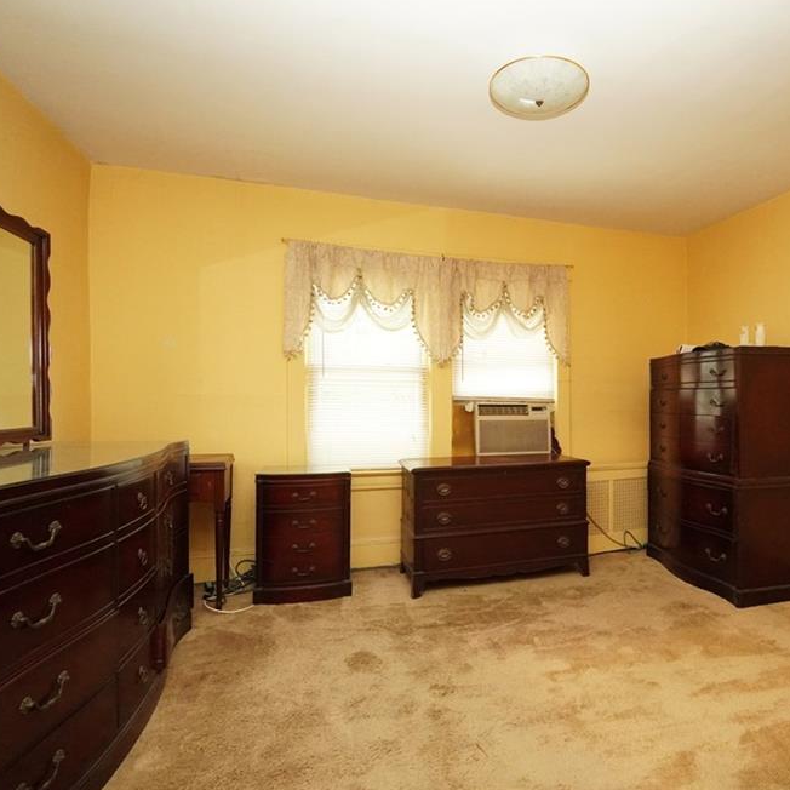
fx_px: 516
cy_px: 399
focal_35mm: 20
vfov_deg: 74.8
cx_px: 506
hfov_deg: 73.2
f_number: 4.5
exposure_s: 1/125
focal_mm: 10
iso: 5000
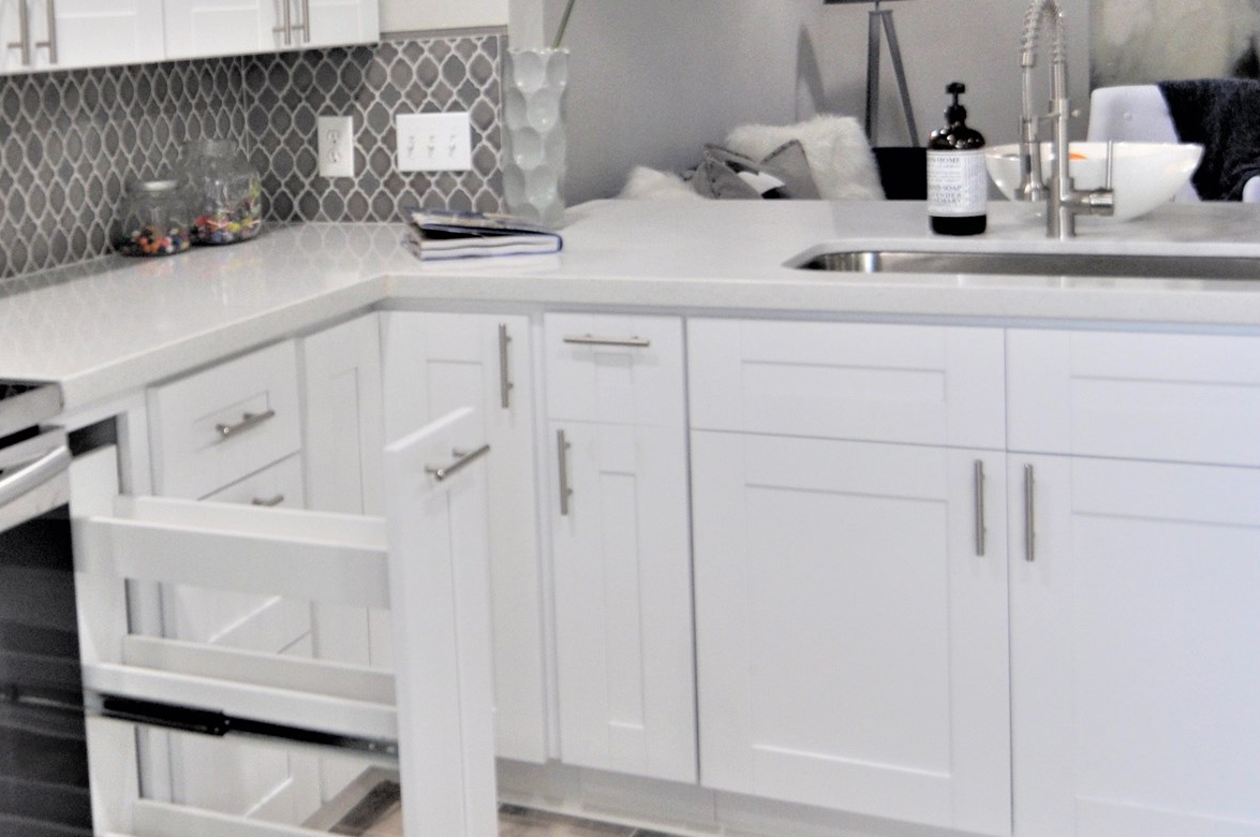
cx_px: 265
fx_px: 1748
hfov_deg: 38.3
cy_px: 205
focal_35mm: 50
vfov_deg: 26.6
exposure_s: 1/80
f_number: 4.5
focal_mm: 18
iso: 400
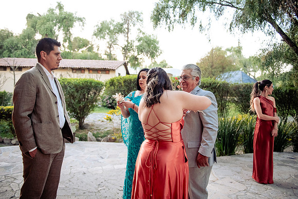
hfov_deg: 67.4
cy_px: 100
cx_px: 149
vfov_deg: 48.0
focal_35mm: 27
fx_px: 224
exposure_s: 1/250
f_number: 2.8
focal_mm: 27
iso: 2000
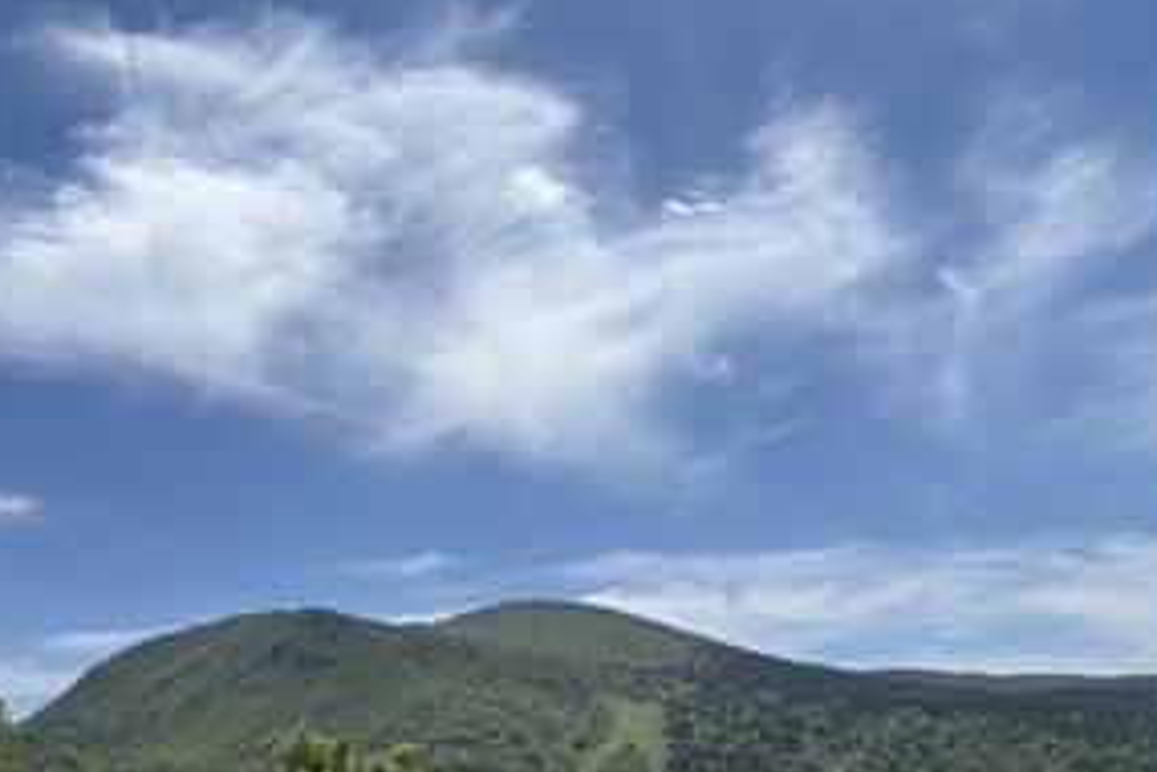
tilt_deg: +9.6
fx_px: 1221
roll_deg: +1.2
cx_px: 467
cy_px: 573
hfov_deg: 50.4
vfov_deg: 34.4
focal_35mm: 38
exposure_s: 1/6711
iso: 50
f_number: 1.6
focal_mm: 5.96
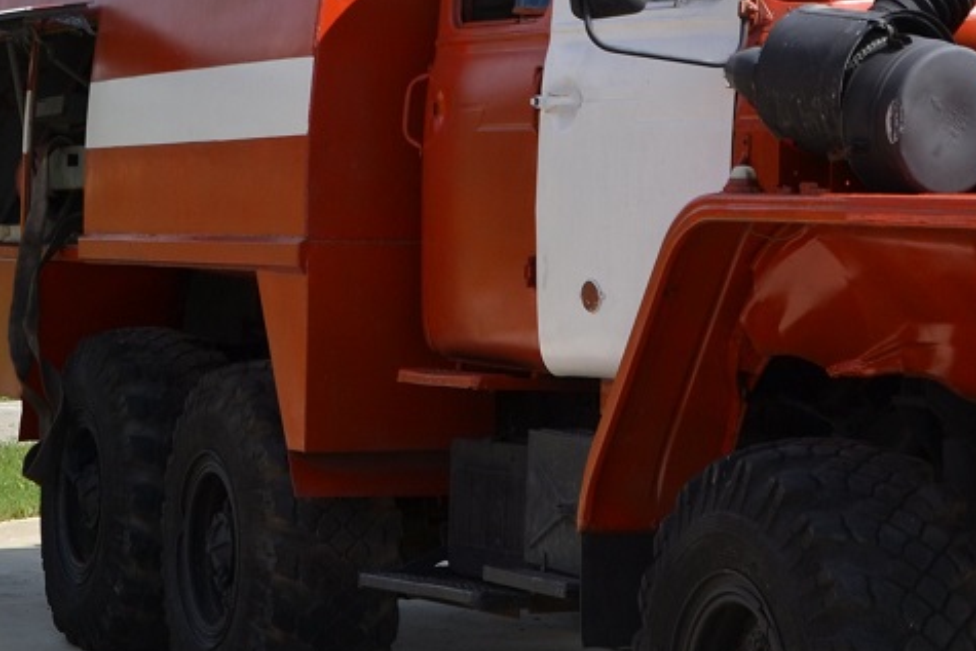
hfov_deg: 18.7
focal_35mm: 106
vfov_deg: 12.9
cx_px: 1013
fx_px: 2874
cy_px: 217
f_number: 7.1
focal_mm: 28
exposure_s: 1/200
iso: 100
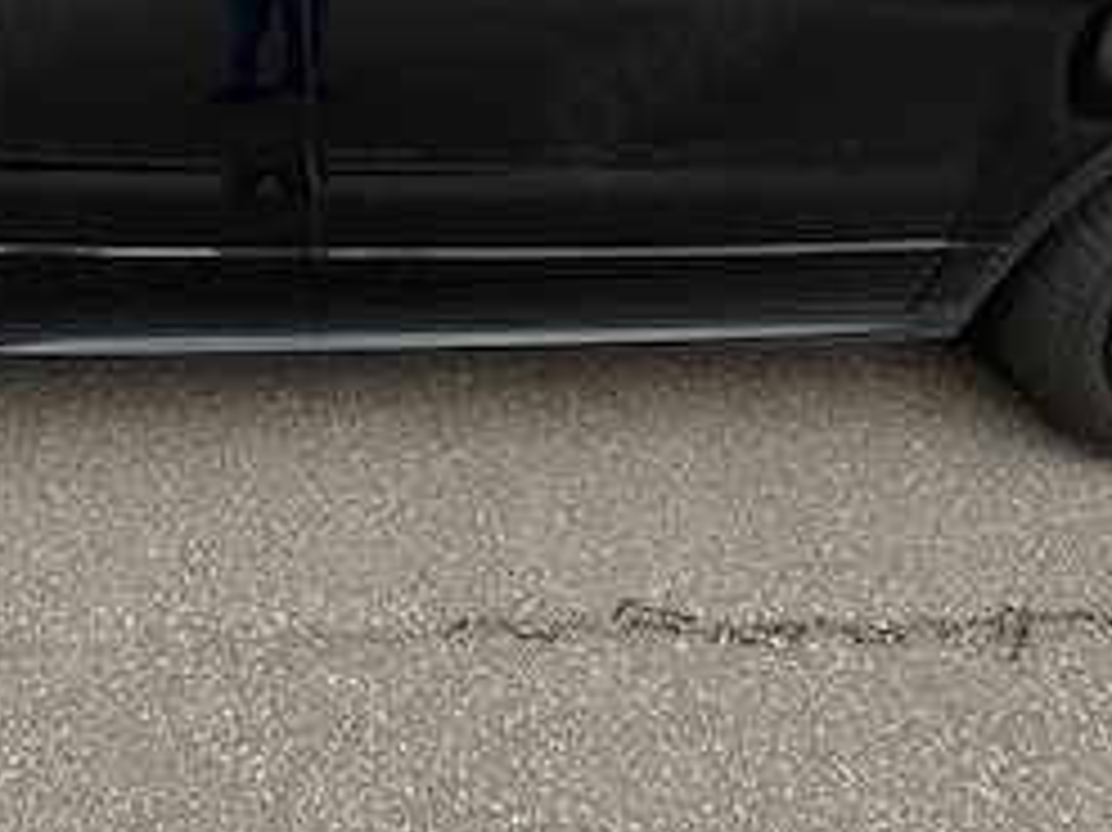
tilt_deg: -20.8
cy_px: -36
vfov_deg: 36.6
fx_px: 1092
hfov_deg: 52.2
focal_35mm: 34
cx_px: 311
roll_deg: +0.0
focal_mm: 2.22
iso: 50
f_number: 2.2
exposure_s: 1/269
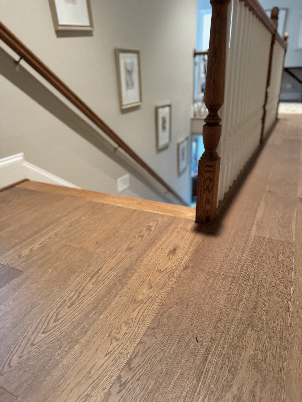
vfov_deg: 71.6
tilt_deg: -24.5
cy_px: 201
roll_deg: +2.9
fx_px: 279
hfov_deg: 56.8
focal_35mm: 24
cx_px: 151
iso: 800
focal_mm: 6.76
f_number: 1.78
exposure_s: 1/40
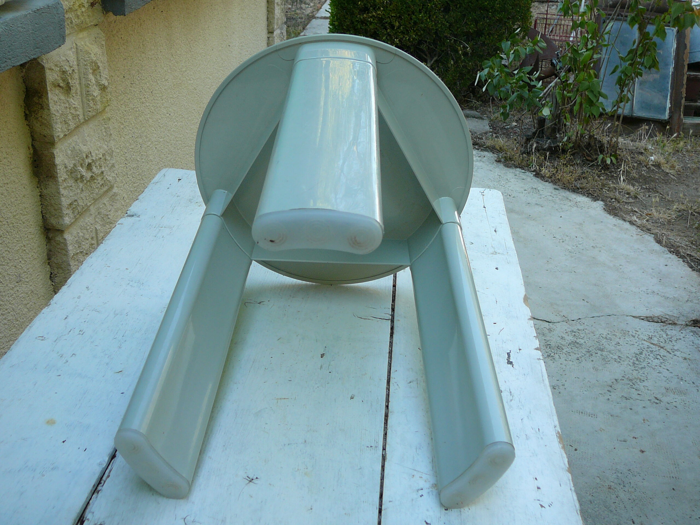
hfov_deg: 47.9
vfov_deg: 36.8
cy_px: 262
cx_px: 350
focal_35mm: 39
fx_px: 789
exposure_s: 1/100
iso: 80
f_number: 3
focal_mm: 5.8
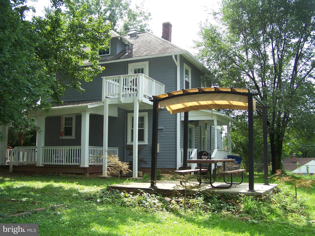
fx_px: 346
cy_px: 118
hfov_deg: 49.0
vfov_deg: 37.7
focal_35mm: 38
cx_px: 158
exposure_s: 1/350
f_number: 2.8
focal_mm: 6.3
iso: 80
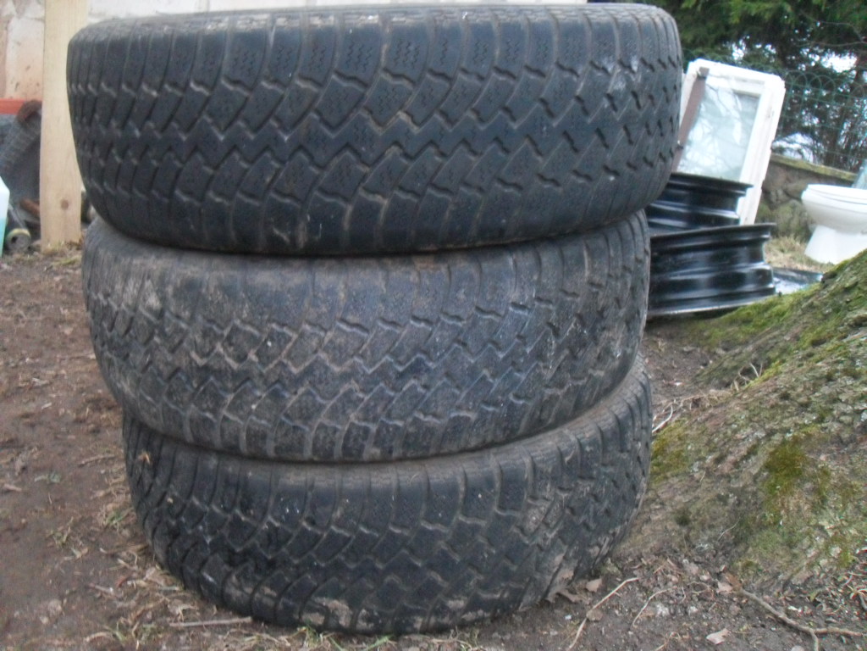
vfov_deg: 40.7
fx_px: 877
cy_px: 326
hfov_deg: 52.6
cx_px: 434
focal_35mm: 35
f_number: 2.8
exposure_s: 1/15
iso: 480
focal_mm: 6.2
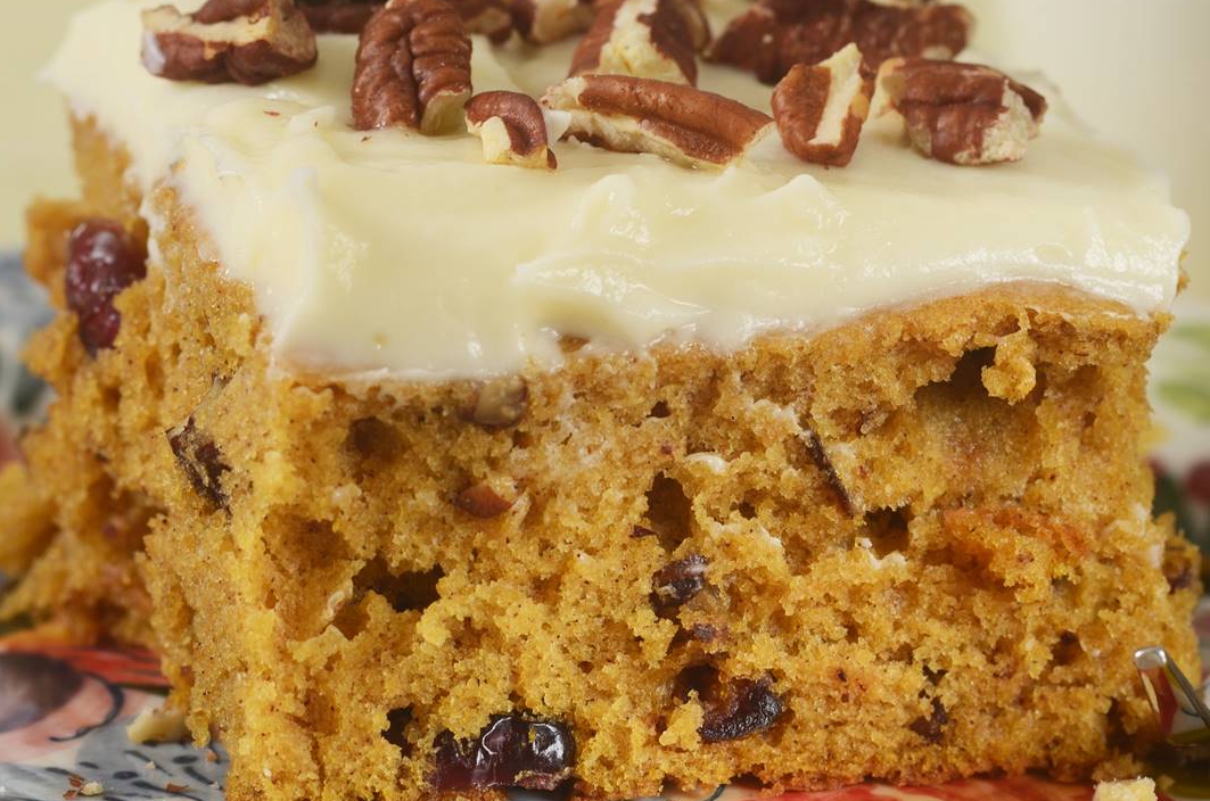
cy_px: 432
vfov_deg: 7.2
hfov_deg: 10.9
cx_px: 700
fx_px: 6359
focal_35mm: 190
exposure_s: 1/100
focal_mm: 105
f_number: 8
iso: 100
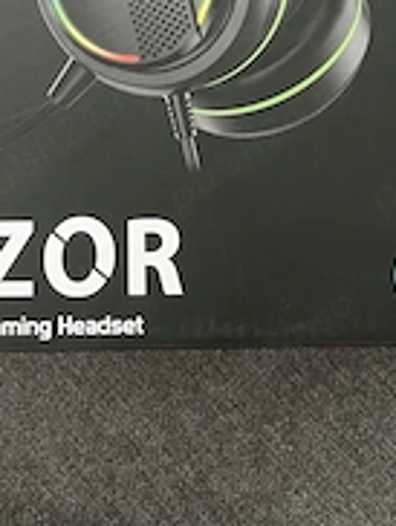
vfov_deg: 30.6
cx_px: 159
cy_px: -32
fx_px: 867
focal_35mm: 57
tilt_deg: -77.3
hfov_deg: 25.7
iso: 500
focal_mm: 5.1
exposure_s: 1/60
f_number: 1.6
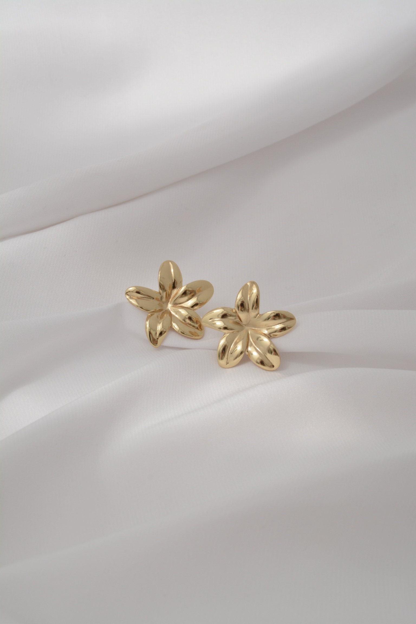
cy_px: 312
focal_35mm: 68
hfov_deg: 20.2
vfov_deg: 29.9
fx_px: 1170
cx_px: 208
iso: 500
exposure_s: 1/800
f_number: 14
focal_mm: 45
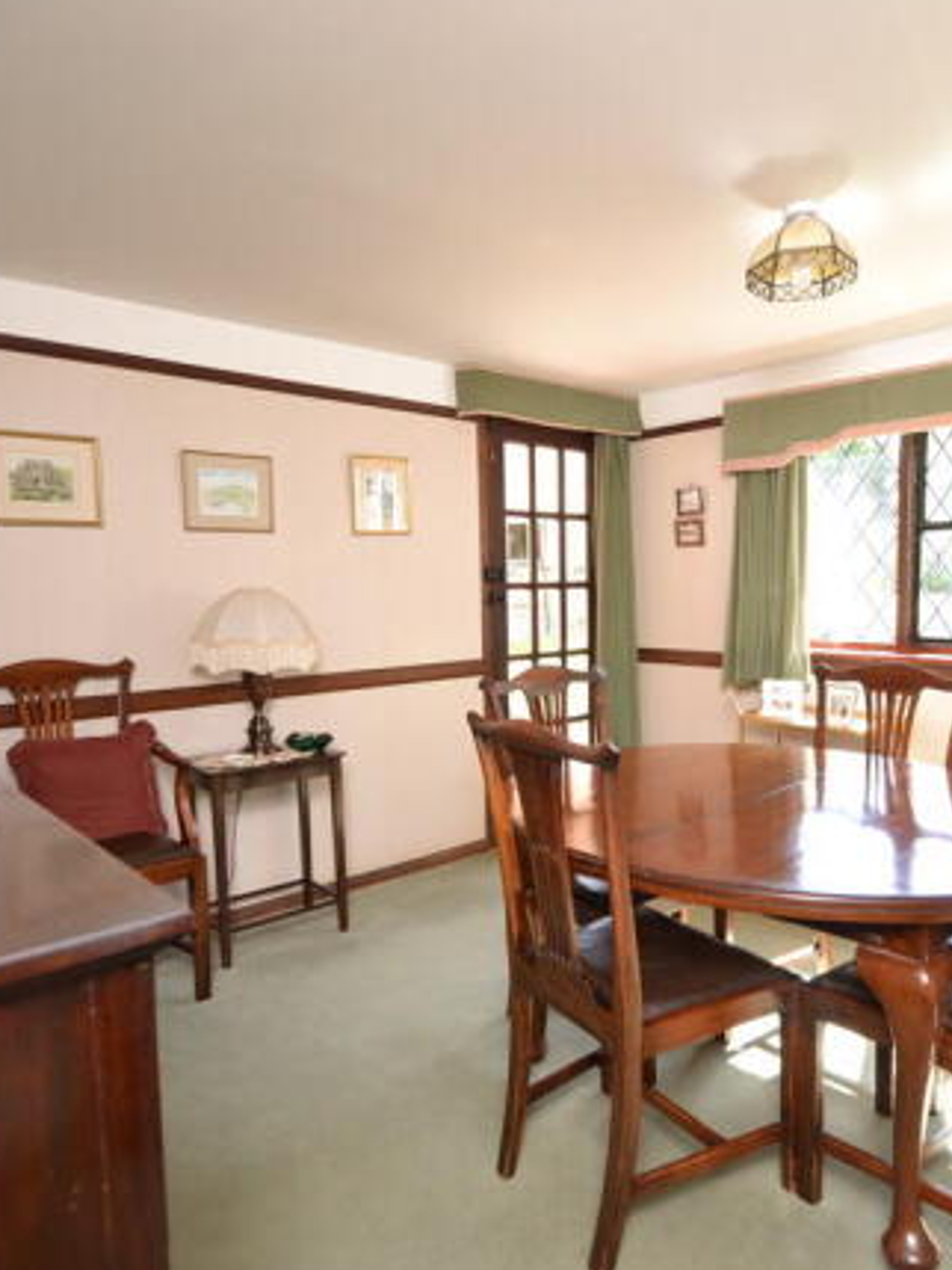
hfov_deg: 60.8
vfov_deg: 76.4
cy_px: 632
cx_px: 548
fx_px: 806
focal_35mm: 22
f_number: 5
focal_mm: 10
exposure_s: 1/100
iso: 400
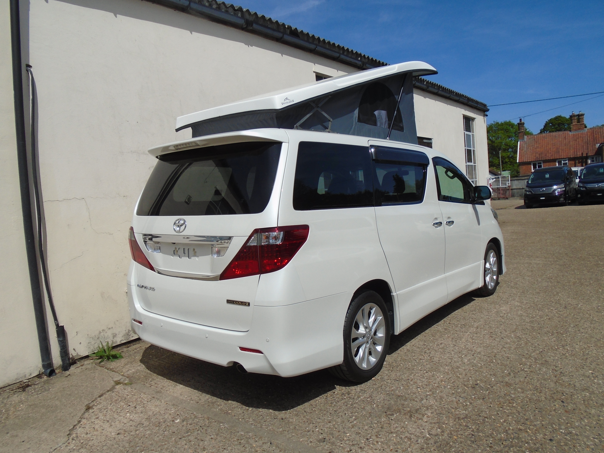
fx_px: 454
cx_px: 302
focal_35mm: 26
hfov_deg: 67.3
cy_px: 226
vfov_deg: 53.1
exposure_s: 1/400
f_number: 8
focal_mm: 4.6
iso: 100
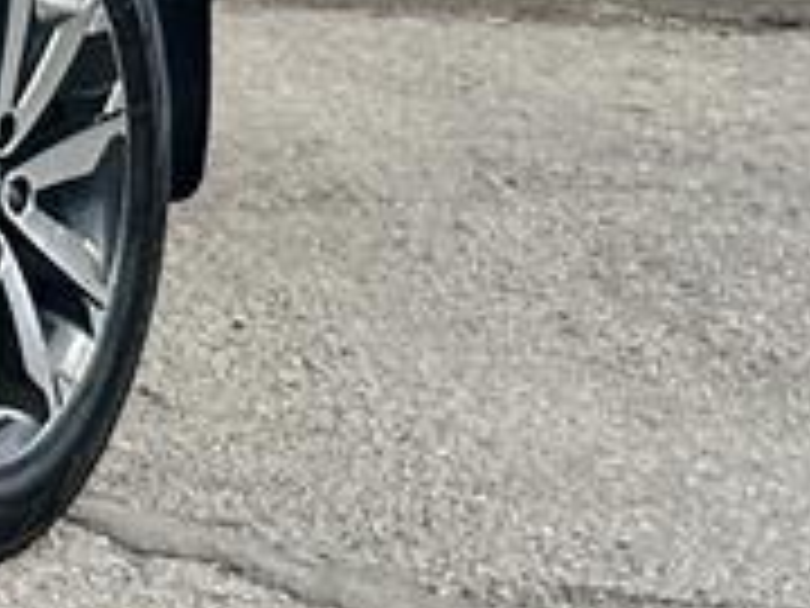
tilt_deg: -3.2
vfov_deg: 4.3
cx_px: -2066
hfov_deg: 5.3
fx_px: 8003
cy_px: -698
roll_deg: +0.3
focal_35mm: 342
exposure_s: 1/2410
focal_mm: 6.86
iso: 64
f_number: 1.78
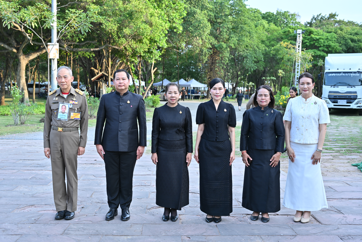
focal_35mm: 42
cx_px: 181
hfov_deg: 46.4
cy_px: 121
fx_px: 422
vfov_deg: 31.9
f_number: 4
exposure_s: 1/200
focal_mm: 42
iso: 160
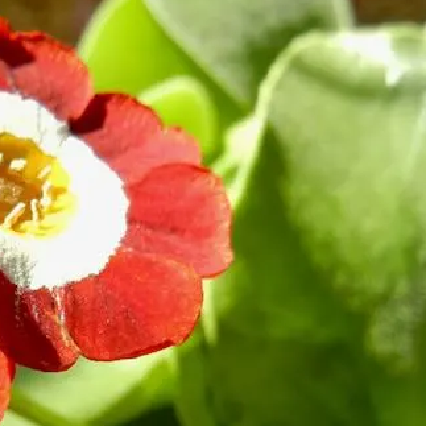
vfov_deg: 20.0
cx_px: 25
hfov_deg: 20.2
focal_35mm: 84
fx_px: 1170
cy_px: 431
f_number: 3.5
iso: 160
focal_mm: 5.4
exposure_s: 1/305
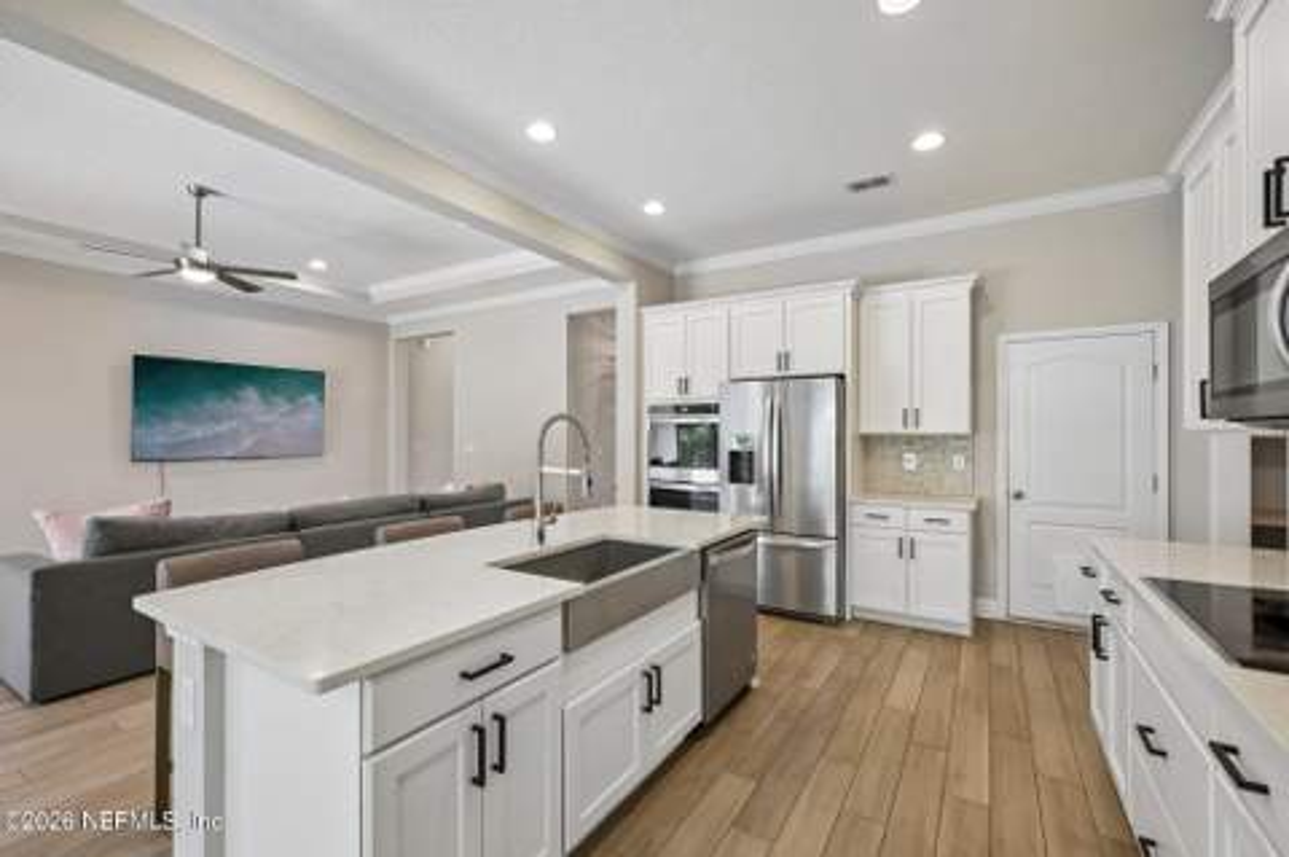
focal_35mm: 16
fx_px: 554
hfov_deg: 98.6
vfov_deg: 75.4
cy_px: 428
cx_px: 644
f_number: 8
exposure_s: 1/8
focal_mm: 15.5
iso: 400
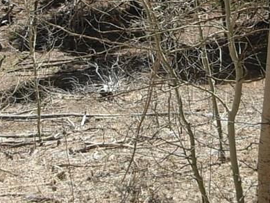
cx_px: 196
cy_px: 36
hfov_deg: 19.5
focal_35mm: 100
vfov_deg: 14.7
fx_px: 780
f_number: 2.9
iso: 79
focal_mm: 6.3
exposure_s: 1/664
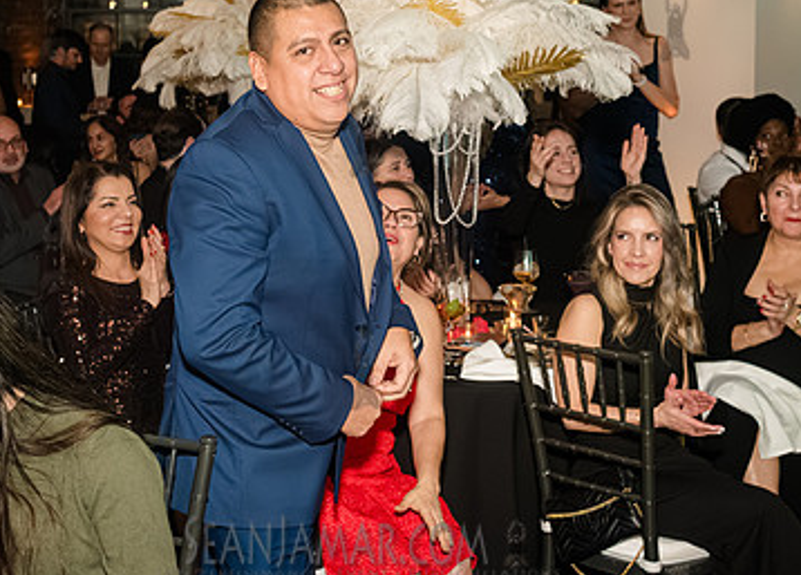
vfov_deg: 22.7
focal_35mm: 62
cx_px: 314
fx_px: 1413
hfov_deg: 31.5
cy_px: 132
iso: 8000
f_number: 5
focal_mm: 35
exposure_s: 1/400
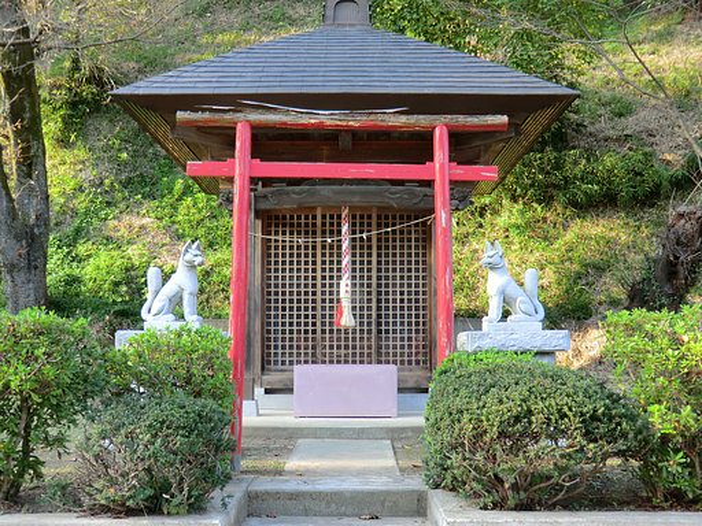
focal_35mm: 40
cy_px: 263
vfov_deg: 36.0
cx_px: 351
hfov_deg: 46.8
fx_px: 811
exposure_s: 1/60
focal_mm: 7.1
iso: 125
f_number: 3.8
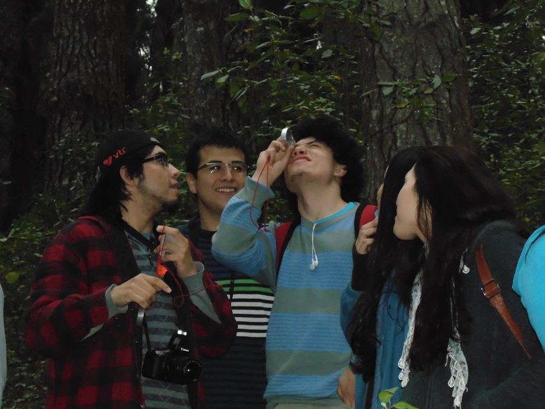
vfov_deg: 12.5
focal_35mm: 119
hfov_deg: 16.6
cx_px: 272
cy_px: 204
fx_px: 1874
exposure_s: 1/60
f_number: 4.8
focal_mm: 21.3
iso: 800
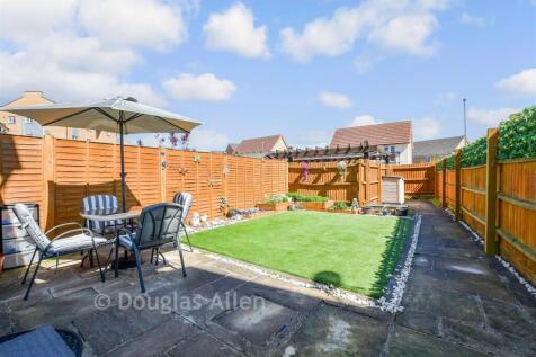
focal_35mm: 15
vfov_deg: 77.3
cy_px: 178
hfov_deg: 100.4
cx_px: 268
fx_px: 223
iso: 100
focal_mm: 10
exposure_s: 1/250
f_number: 8
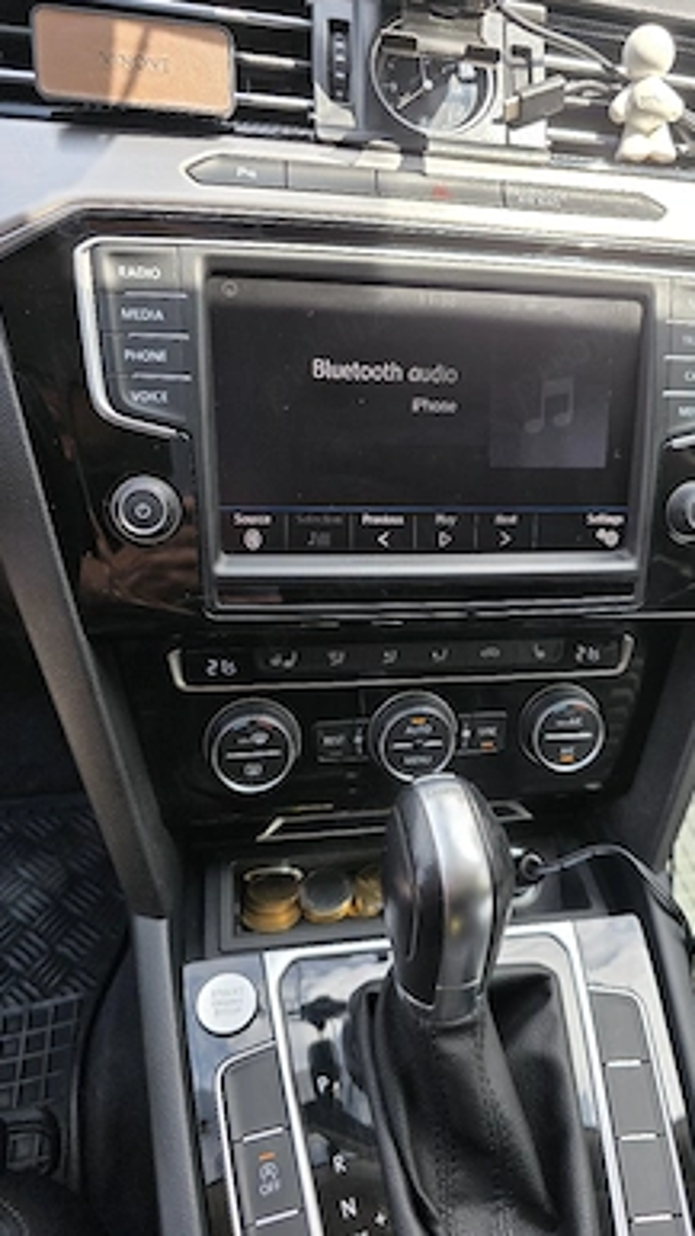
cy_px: 615
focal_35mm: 26
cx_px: 426
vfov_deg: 71.9
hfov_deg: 44.1
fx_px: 852
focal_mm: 6.3
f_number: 1.7
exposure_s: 1/84
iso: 12
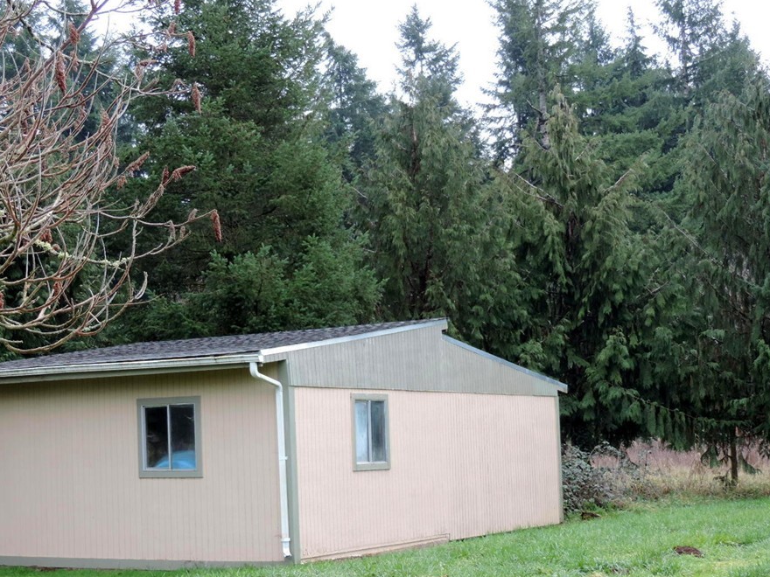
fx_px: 1424
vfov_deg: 22.9
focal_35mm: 64
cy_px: 306
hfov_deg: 30.2
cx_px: 335
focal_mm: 9.8
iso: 80
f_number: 3.7
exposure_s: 1/60
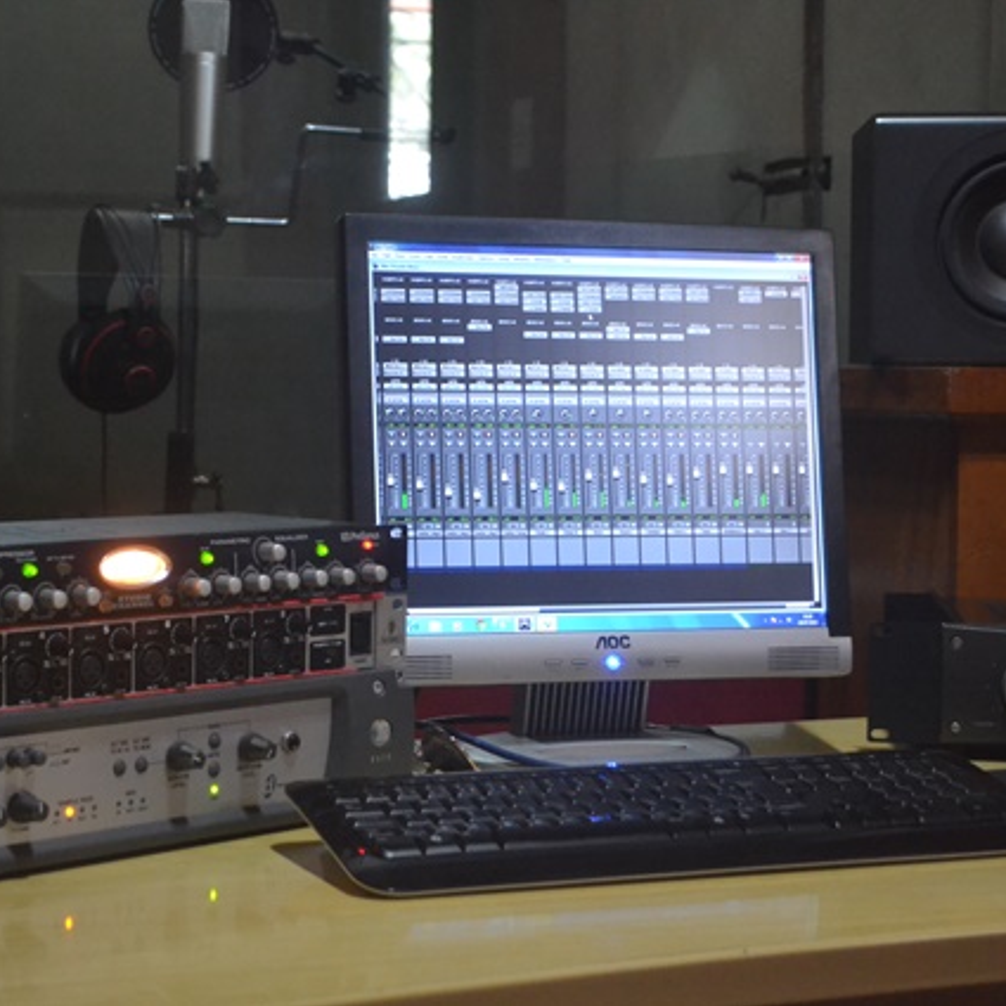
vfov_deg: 23.7
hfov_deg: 23.6
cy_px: 503
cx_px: 383
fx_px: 2400
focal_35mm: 73
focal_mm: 38
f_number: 5
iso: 3200
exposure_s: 1/20
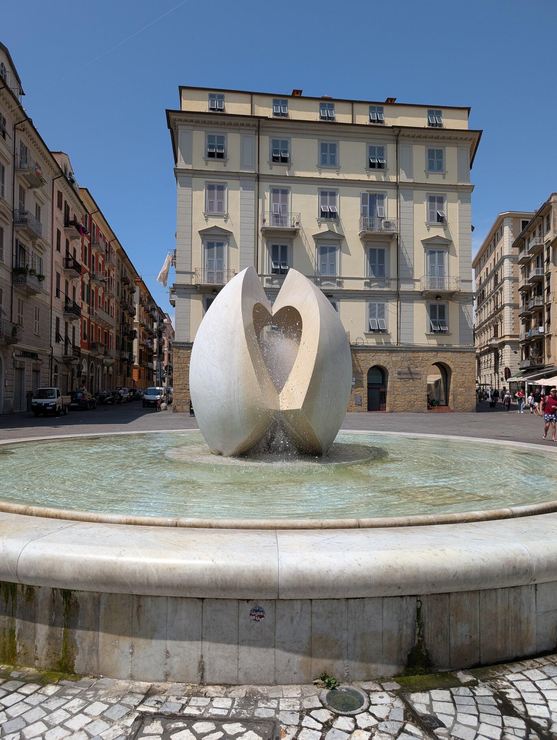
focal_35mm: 24
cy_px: 370
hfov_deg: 56.9
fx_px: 514
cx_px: 278
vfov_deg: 71.5
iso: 21
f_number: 1.68
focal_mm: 6.9
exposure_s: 1/1938
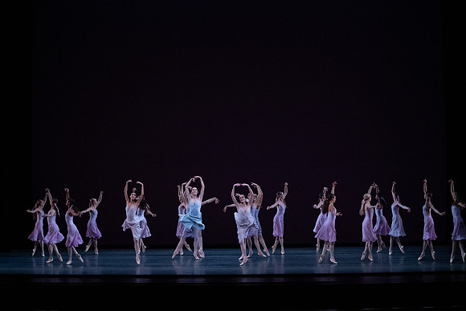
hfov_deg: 28.8
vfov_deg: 19.5
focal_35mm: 70
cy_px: 156
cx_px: 233
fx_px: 906
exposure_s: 1/400
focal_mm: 70
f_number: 13
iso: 12800
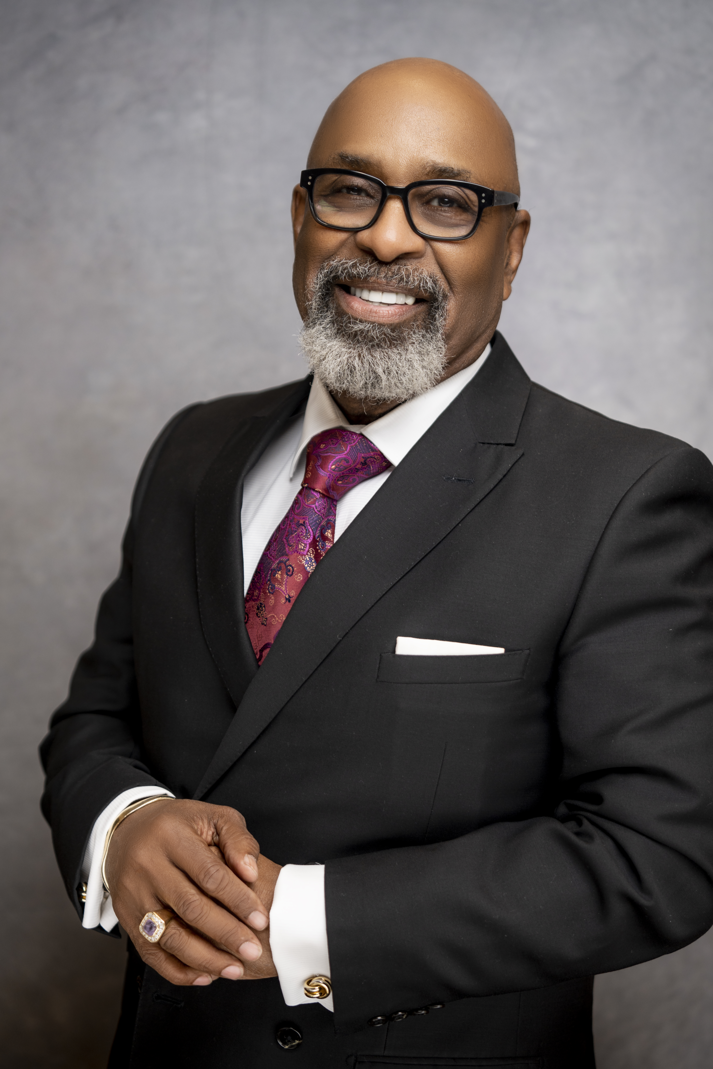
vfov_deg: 28.8
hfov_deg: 19.5
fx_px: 2079
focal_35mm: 70
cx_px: 356
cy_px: 534
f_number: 3.2
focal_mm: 70
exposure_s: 1/125
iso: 250
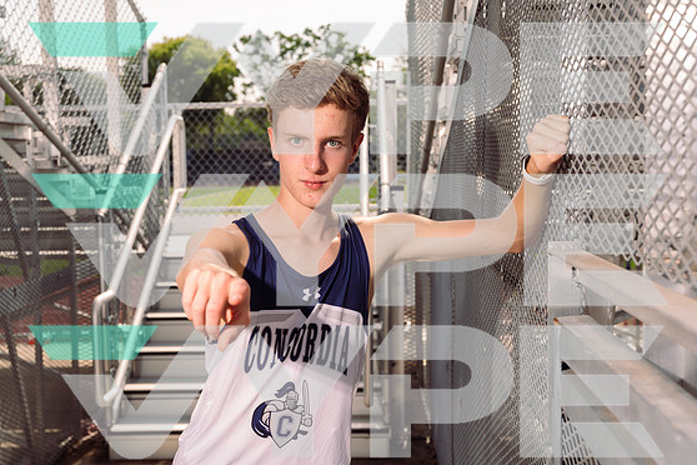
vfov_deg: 25.5
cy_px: 241
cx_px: 350
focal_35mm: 53
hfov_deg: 37.5
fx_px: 1026
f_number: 6.3
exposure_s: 1/250
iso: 64
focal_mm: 51
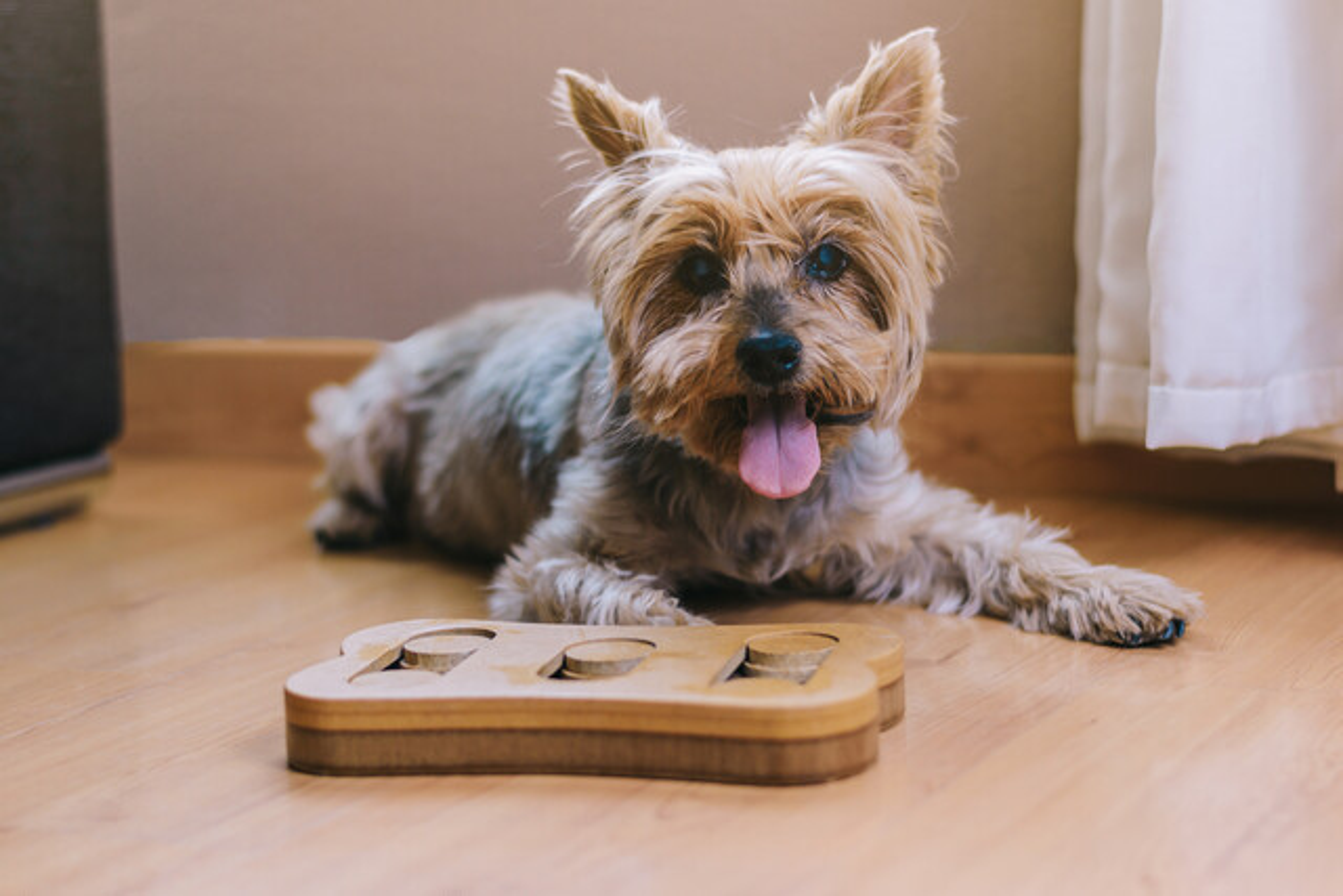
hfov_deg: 27.0
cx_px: 672
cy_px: 448
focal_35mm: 75
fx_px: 2798
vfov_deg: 18.2
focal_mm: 50
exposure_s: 1/125
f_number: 2
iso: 100
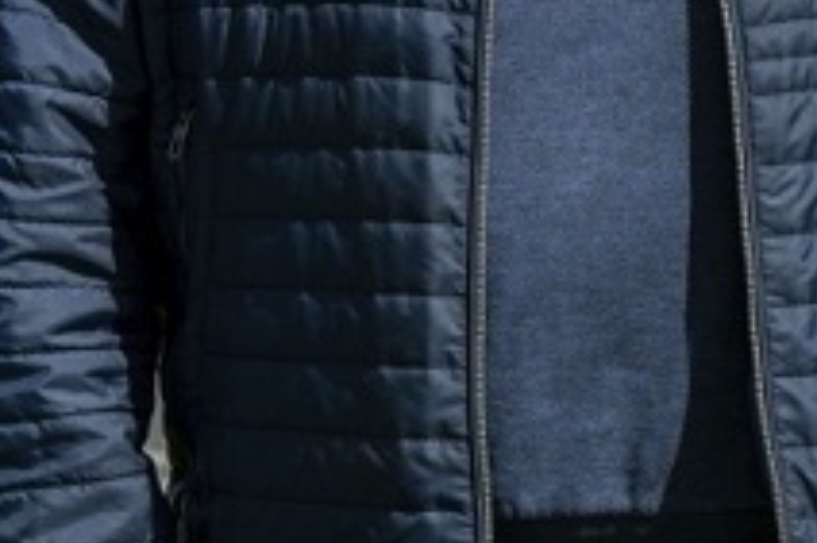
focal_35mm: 503
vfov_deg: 2.7
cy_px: -302
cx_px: 680
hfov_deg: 4.1
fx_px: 11406
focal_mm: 105
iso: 400
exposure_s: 1/1000
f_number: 8
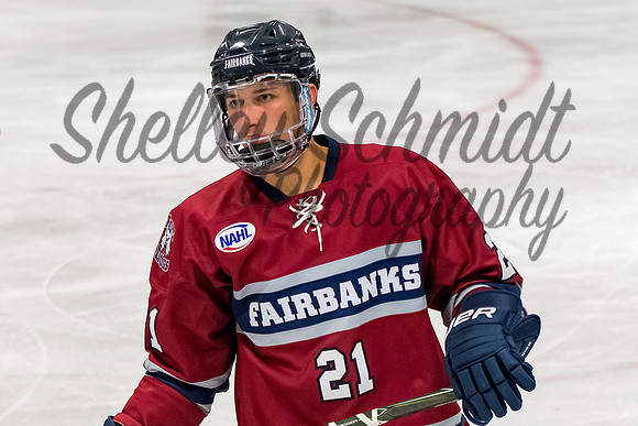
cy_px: 216
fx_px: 3906
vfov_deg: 6.2
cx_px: 272
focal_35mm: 220
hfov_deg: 9.3
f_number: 3.2
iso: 2500
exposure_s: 1/800
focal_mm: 80
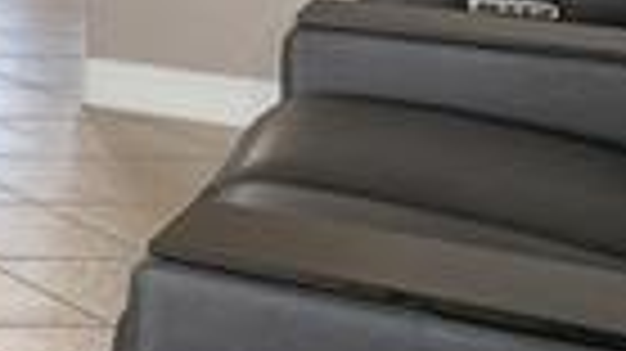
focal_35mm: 108
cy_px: -351
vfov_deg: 10.3
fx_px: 1792
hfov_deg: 10.7
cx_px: -1360
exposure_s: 1/13
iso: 400
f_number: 8
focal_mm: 14
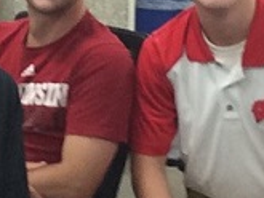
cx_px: 83
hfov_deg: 16.1
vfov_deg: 12.1
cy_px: 12
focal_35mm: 122
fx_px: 931
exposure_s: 1/30
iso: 160
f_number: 2.4
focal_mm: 2.15
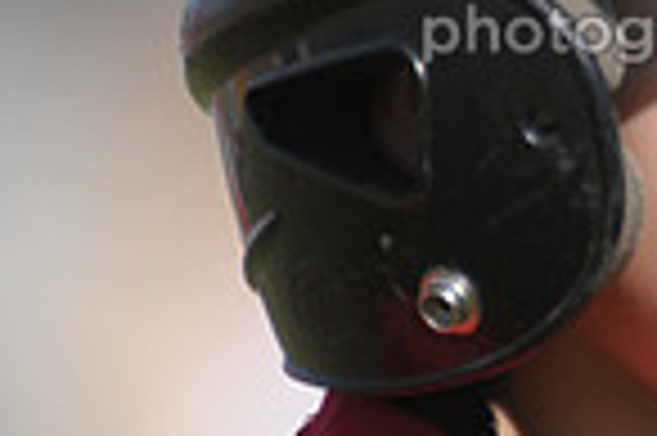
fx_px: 43513
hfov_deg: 0.9
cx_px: 878
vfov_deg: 0.6
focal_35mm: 2387
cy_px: -133
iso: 400
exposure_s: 1/3200
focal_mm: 400
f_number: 4
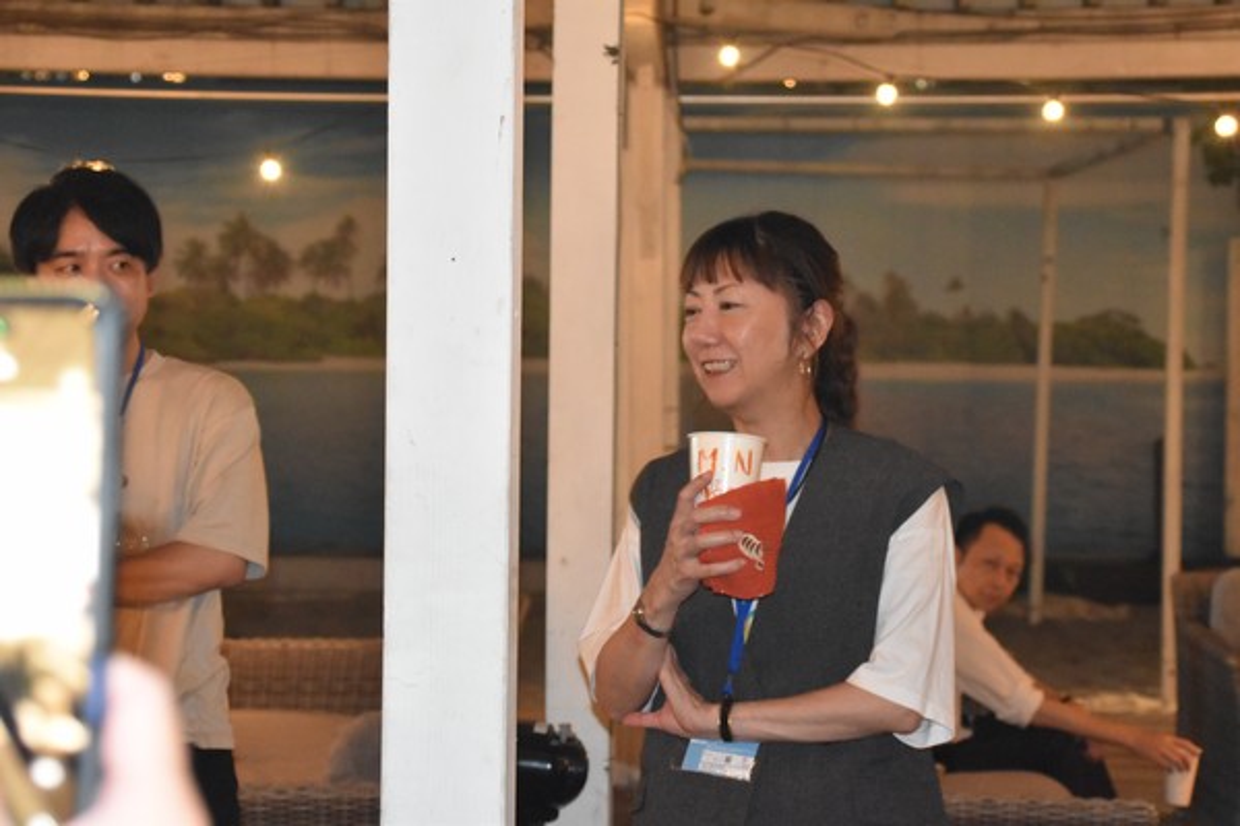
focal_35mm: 72
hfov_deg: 28.1
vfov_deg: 18.9
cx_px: 620
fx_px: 2480
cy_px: 413
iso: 6400
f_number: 4.8
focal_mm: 48
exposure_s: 1/60
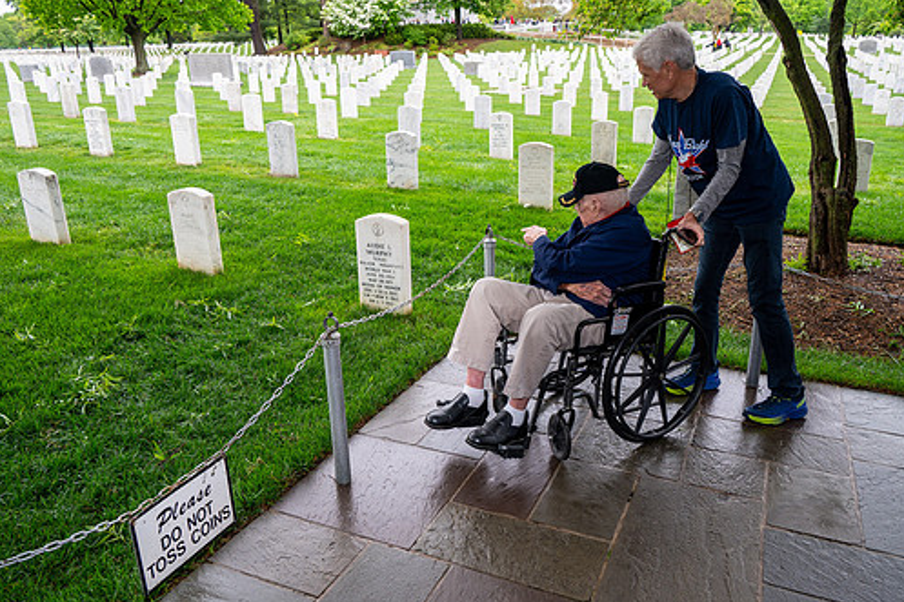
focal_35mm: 28
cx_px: 458
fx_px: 703
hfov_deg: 65.5
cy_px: 287
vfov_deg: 46.4
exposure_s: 1/100
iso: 450
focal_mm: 24
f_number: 6.3
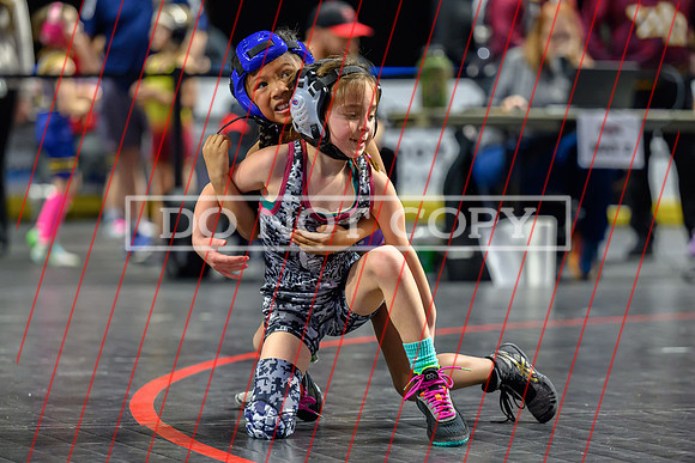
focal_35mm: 164
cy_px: 278
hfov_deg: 12.5
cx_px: 334
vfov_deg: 8.4
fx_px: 3170
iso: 5000
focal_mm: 125
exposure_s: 1/800
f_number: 2.8
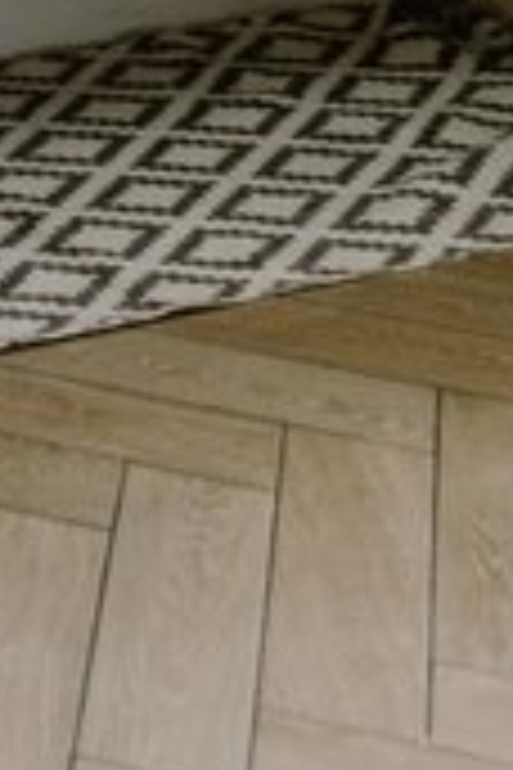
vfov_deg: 7.8
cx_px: 988
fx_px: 5244
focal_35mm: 245
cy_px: -1004
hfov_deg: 5.5
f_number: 1.4
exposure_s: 1/250
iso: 400
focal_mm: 35
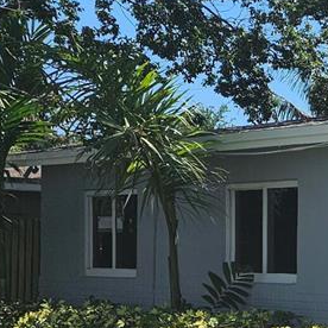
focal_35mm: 118
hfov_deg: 12.3
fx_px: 1265
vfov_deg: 14.7
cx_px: 743
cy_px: 264
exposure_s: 1/854
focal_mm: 6.3
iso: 10
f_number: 1.7
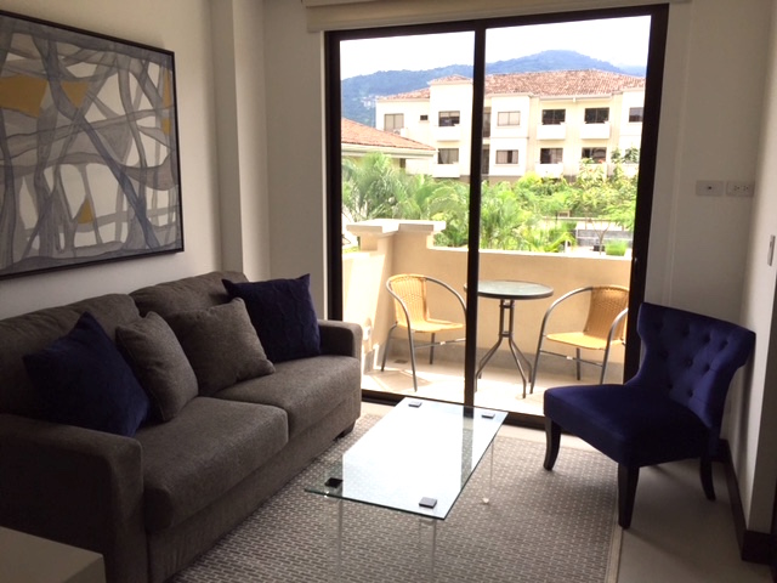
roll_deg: -0.7
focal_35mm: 29
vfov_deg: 48.2
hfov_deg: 61.7
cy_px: 292
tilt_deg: -11.5
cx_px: 388
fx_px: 651
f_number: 2.2
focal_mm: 4.15
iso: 32
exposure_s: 1/370
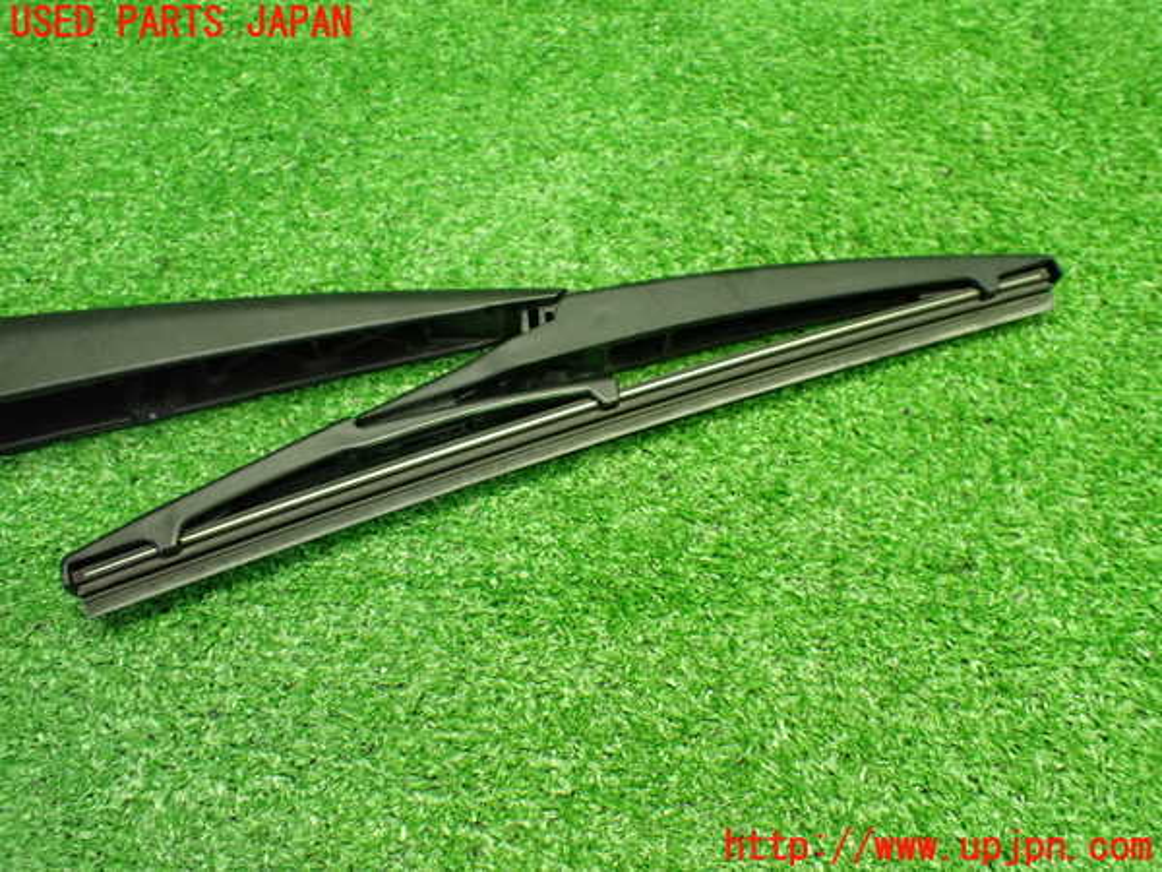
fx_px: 1007
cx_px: 581
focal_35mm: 30
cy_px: 436
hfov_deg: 60.0
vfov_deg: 46.8
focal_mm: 5.4
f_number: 2.3
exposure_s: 1/100
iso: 800
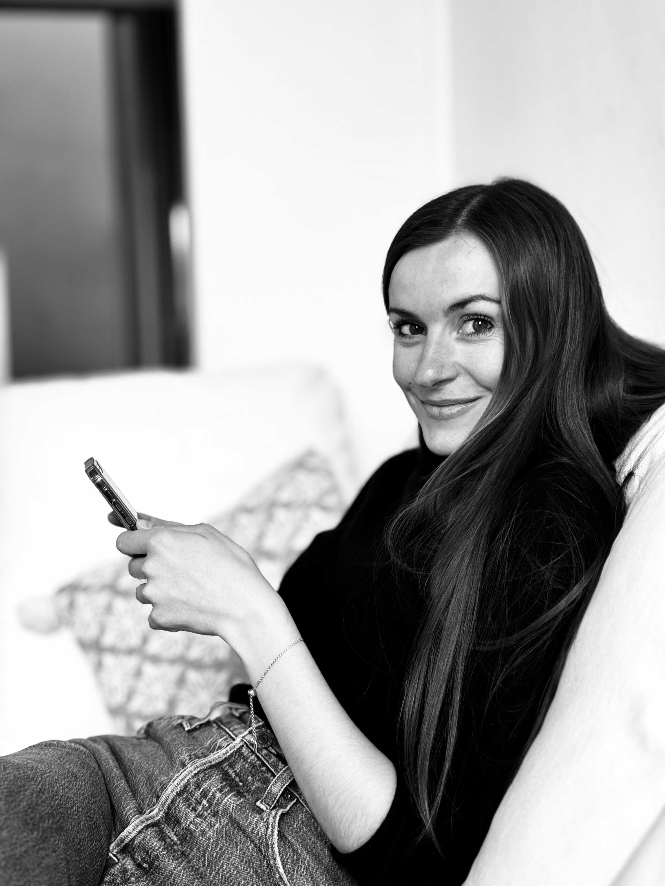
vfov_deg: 39.7
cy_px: 443
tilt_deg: +1.7
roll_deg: +0.6
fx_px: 1229
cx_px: 332
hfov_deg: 30.3
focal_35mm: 48
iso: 80
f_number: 1.78
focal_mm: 6.76
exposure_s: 1/162
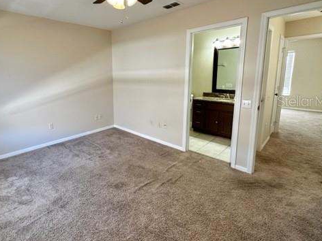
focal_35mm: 19
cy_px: 101
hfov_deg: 83.3
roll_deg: +0.4
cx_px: 123
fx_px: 177
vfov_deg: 68.2
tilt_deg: -8.2
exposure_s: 1/120
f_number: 2.2
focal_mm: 2.22
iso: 250
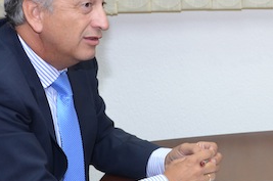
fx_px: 886
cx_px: 315
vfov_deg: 11.6
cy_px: 25
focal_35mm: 117
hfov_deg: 16.9
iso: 450
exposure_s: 1/60
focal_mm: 26
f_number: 4
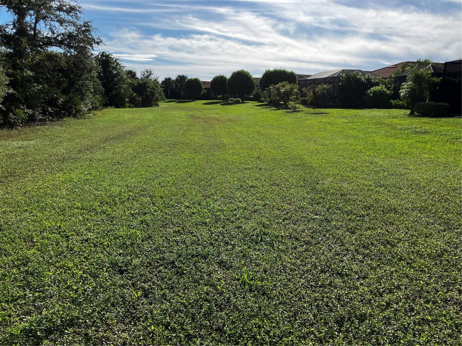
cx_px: 231
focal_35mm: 28
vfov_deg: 49.7
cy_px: 173
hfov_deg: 63.4
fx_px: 374
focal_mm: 3.99
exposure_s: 1/2558
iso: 32
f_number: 1.8
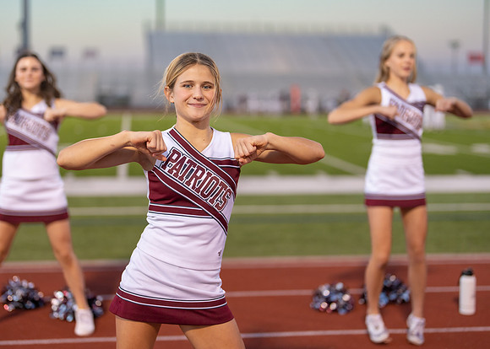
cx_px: 231
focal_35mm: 59
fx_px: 815
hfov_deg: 33.5
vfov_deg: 24.2
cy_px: 157
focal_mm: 50
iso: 400
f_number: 1.2
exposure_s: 1/1000
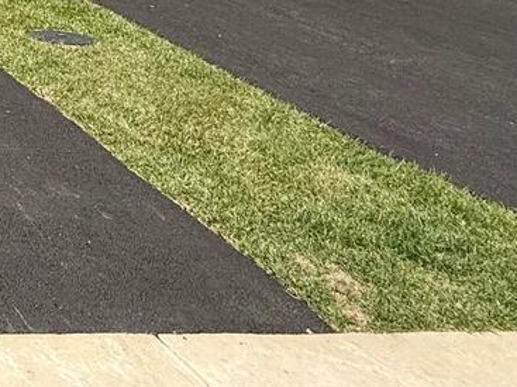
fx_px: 821
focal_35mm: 55
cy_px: -176
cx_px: -324
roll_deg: -0.8
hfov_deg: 24.2
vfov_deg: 22.4
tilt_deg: +1.7
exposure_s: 1/1745
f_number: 2.2
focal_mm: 2.22
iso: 50
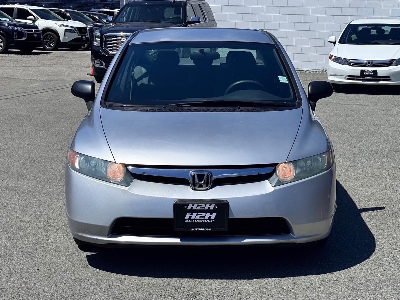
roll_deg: -0.6
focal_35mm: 48
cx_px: 200
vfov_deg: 30.3
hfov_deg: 39.7
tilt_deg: -6.6
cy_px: 150
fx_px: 555
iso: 64
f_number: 1.78
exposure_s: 1/6410
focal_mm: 6.76
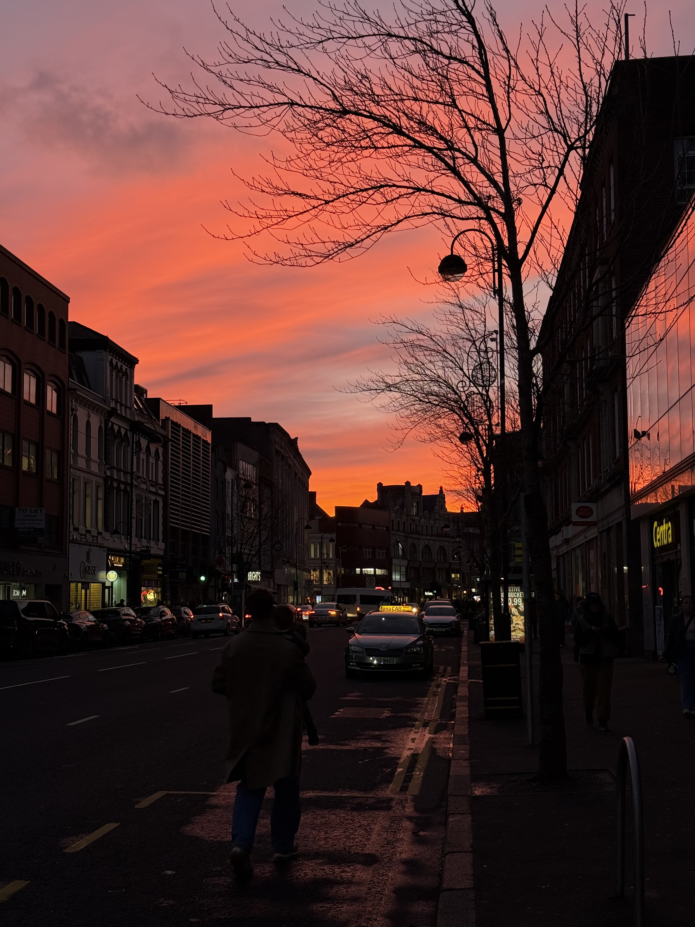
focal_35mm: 48
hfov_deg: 30.3
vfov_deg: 39.7
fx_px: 1285
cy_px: 464
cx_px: 348
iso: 50
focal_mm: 6.76
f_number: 1.78
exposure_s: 1/168
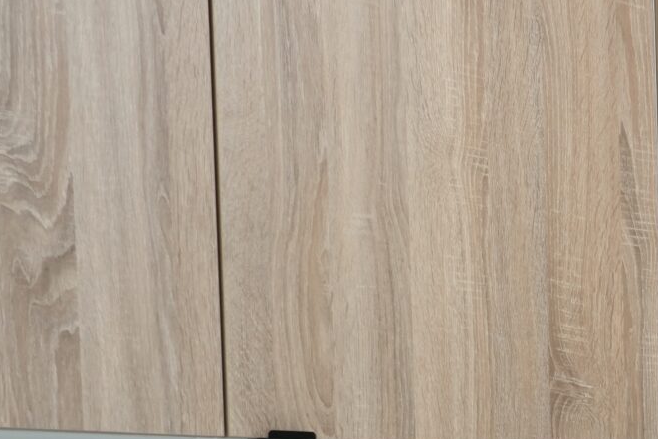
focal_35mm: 120
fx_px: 2194
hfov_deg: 15.1
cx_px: 1141
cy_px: 681
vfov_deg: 11.0
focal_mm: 31
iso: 320
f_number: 4
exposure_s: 1/40
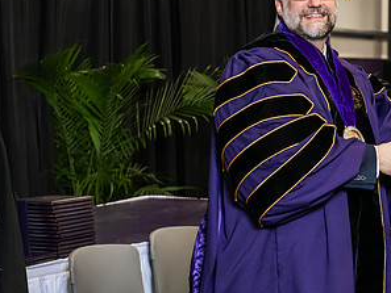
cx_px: 375
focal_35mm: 124
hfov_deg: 15.6
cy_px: 108
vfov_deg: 12.0
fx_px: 1401
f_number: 5
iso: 2500
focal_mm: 66
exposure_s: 1/200
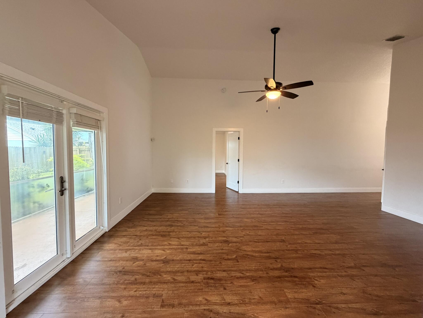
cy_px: 159
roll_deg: +0.3
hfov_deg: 102.1
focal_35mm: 14
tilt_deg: -3.4
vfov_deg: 85.7
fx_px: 171
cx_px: 212
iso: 400
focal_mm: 2.22
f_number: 2.2
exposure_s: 1/60
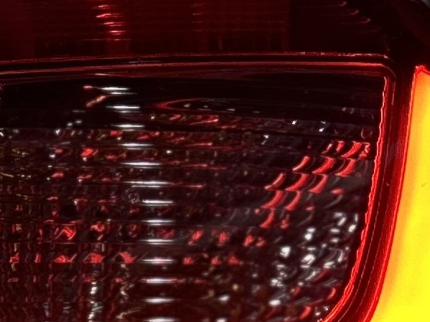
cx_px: -392
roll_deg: -0.4
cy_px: 785
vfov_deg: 7.8
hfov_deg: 10.5
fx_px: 2173
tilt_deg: +0.7
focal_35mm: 175
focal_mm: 5.7
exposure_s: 1/100
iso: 40
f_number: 1.5
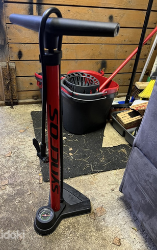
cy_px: 125
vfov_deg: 66.4
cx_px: 70
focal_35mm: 28
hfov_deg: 44.5
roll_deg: -3.6
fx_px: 191
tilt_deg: -33.3
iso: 500
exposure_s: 1/50
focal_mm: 5.7
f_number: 1.5
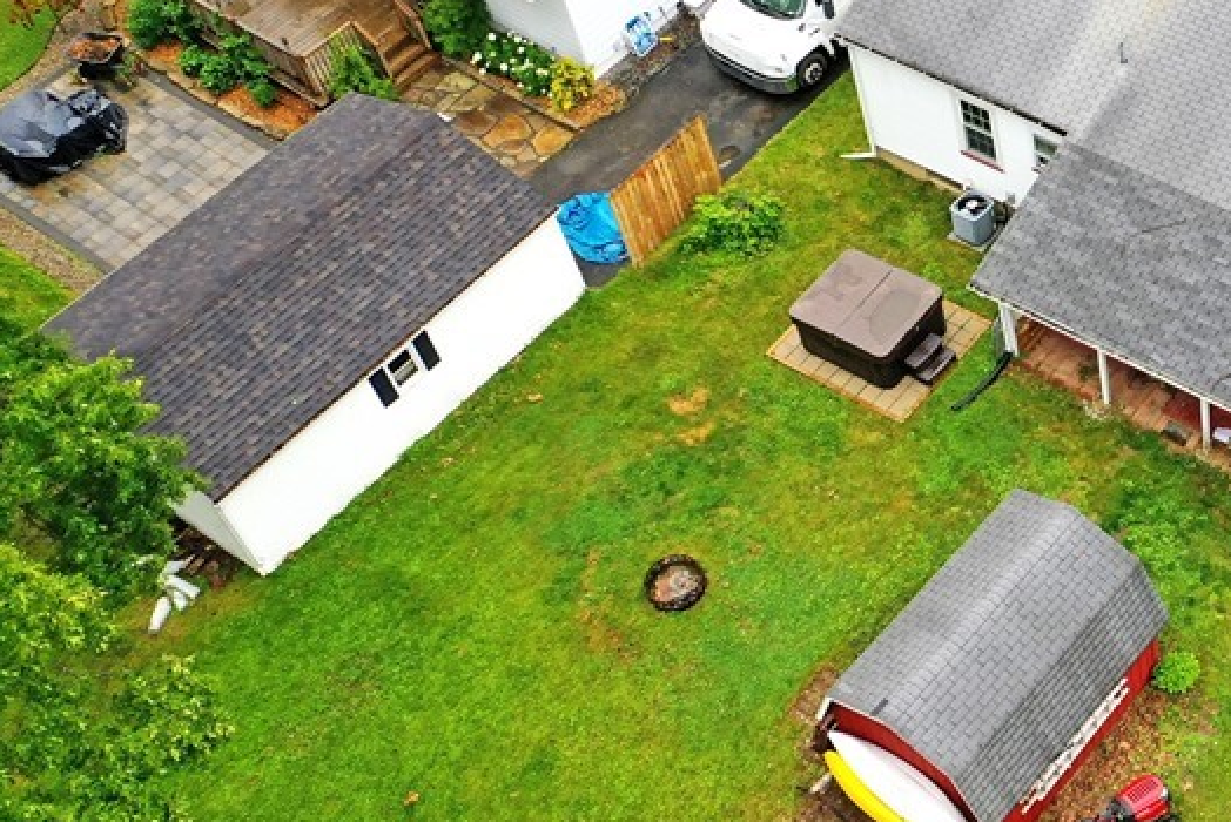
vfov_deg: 23.4
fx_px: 1984
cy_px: 395
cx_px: 1217
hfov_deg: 31.9
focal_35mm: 58
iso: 100
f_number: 5
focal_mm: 10.26
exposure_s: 1/240
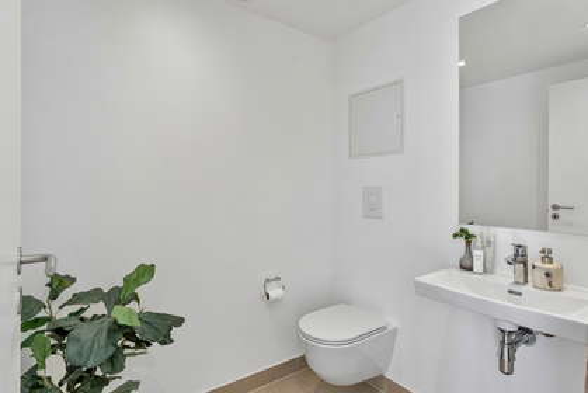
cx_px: 294
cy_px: 196
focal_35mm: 20
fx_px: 331
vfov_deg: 61.4
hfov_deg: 83.2
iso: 200
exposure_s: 1/40
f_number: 8
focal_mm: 13.5
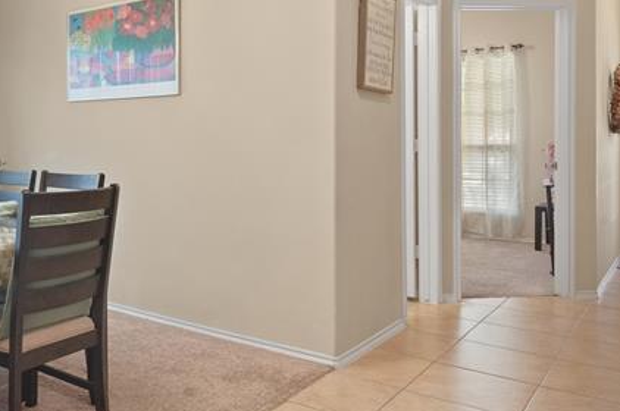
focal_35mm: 34
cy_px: 146
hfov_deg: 52.7
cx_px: 137
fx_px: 585
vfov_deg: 38.4
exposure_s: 1/125
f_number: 11
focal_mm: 14
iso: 800
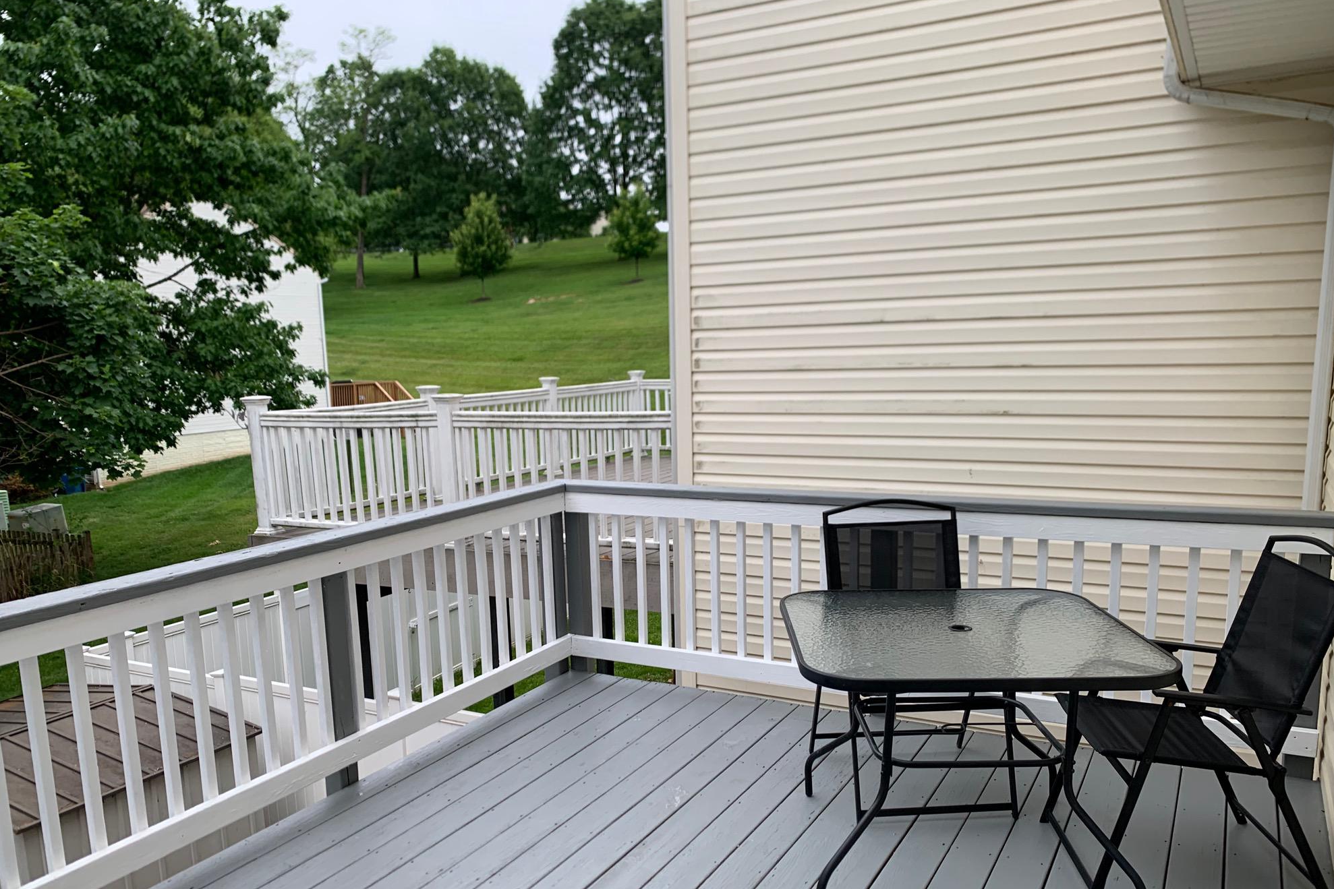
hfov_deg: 65.5
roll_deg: +0.2
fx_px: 1038
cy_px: 512
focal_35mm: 28
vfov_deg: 46.3
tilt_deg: -9.7
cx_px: 668
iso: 25
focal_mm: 4.25
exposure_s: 1/121
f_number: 1.8
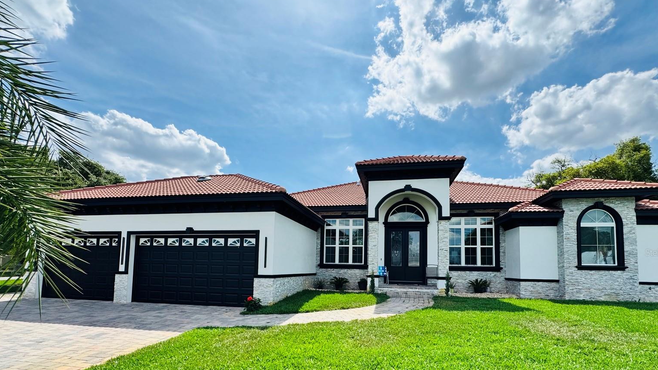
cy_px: 252
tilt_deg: +3.7
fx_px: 279
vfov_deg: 65.0
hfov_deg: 99.3
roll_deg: -1.7
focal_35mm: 16
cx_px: 341
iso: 50
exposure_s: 1/1976
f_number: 2.2
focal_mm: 2.22
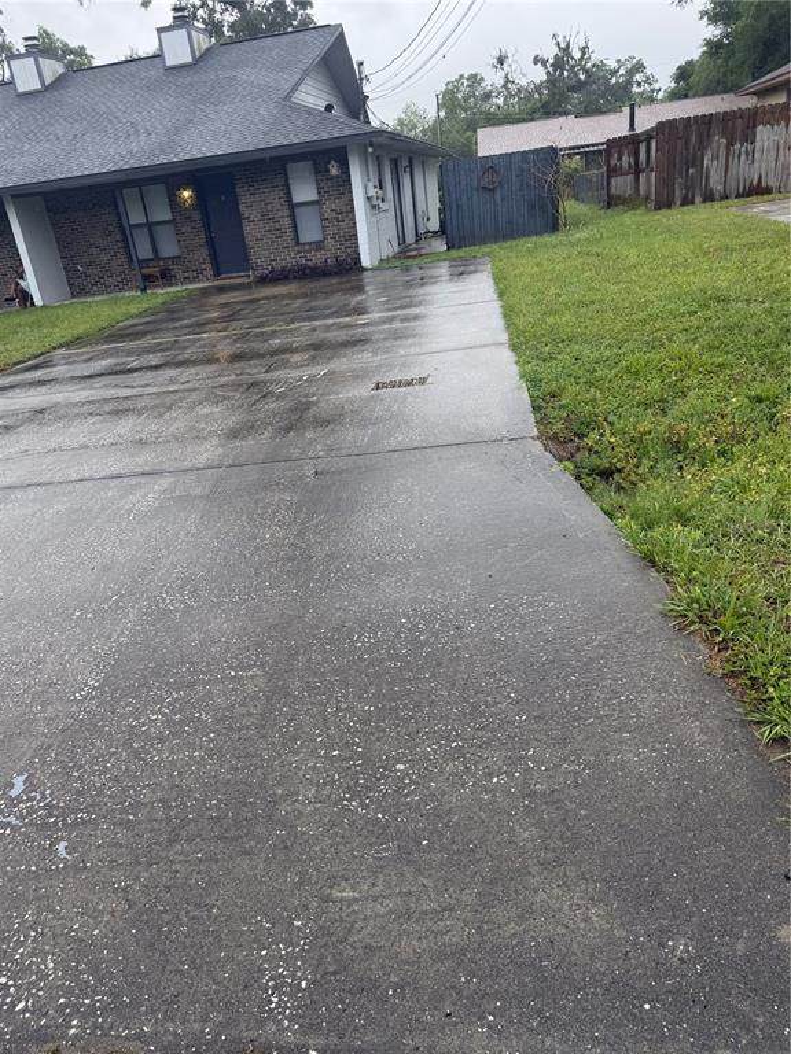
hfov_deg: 56.8
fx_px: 731
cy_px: 527
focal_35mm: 24
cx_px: 396
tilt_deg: -22.9
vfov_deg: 71.6
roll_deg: +7.6
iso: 80
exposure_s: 1/481
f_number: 1.78
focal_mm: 6.76
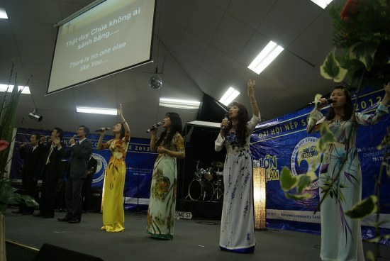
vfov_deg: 48.0
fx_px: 293
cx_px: 195
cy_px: 130
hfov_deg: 67.3
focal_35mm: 27
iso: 250
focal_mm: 18
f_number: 3.5
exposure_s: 1/30
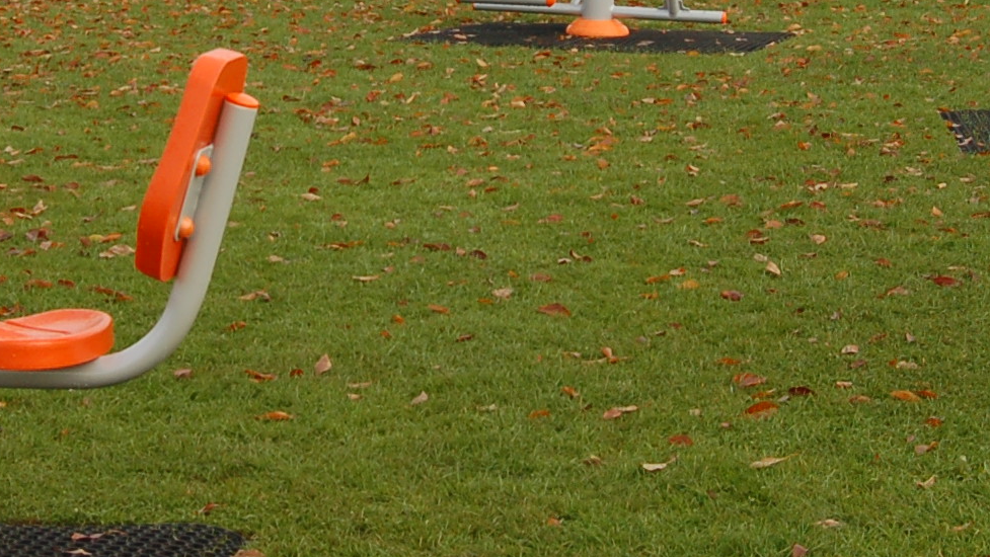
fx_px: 3046
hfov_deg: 18.4
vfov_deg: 10.4
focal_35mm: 116
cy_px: -14
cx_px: 360
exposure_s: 1/200
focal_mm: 24
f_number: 7.1
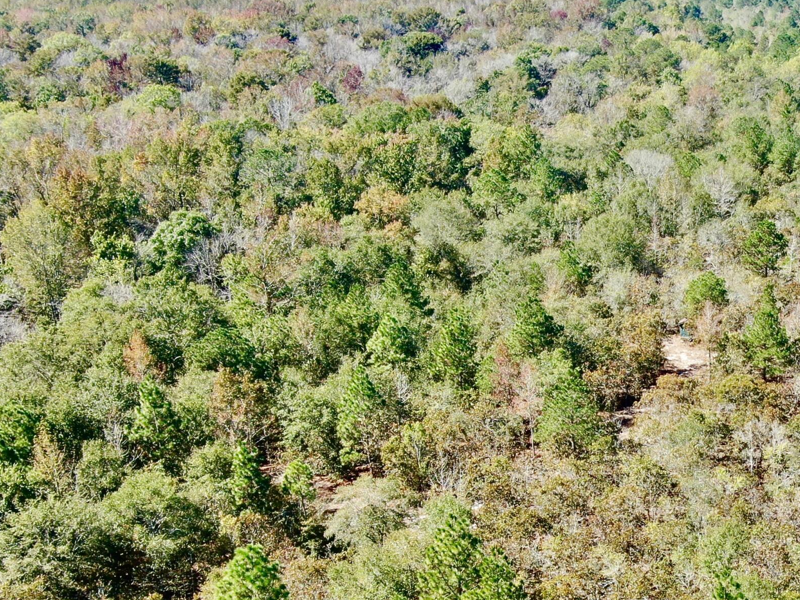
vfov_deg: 25.3
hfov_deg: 32.2
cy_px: 460
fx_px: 1317
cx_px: 710
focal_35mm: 57
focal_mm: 5.22
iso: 110
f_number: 3.1
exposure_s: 1/320
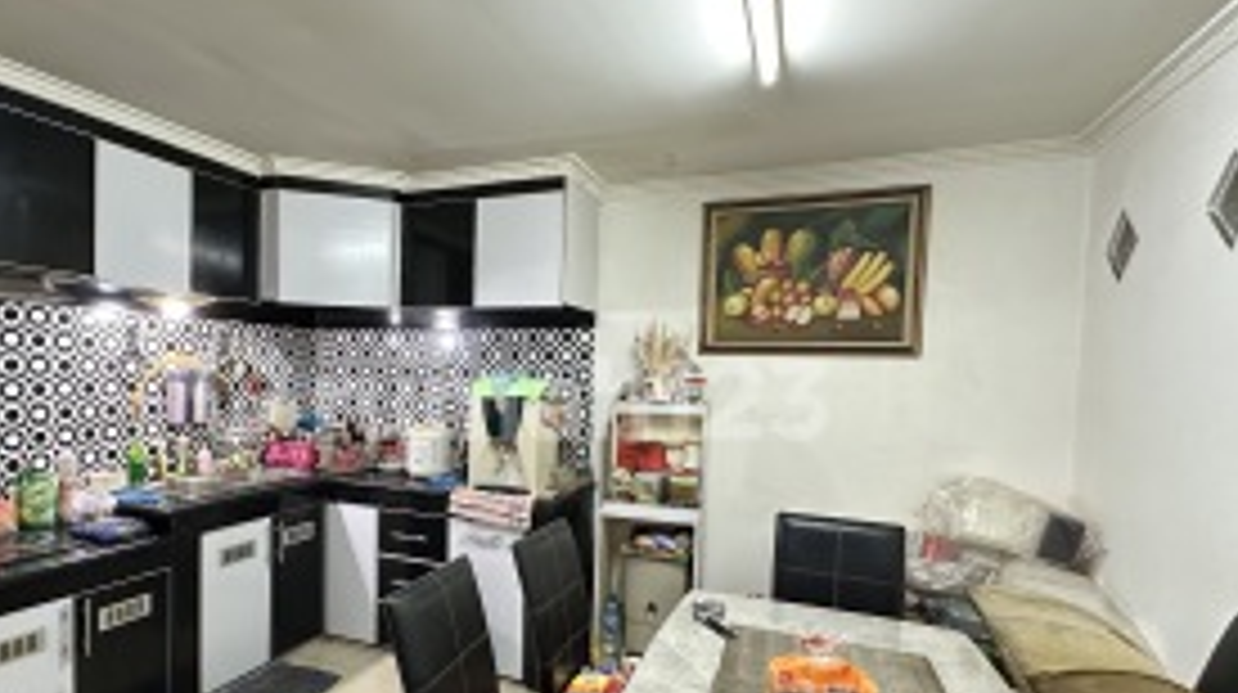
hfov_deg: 85.8
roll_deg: -1.4
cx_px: 509
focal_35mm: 20
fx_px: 656
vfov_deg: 55.5
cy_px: 400
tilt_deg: -2.3
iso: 640
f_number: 2.2
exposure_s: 1/50
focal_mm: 2.22
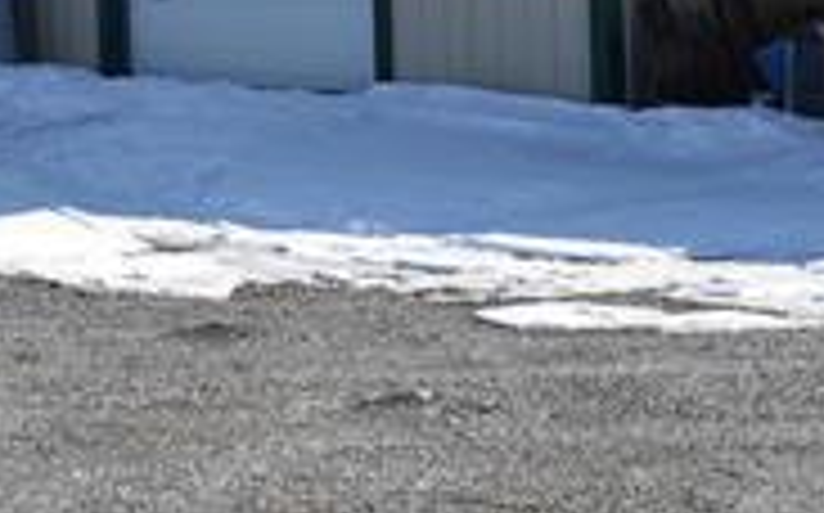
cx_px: 313
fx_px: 2535
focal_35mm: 113
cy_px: -47
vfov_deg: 11.4
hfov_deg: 18.4
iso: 200
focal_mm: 38
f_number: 10
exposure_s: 1/400
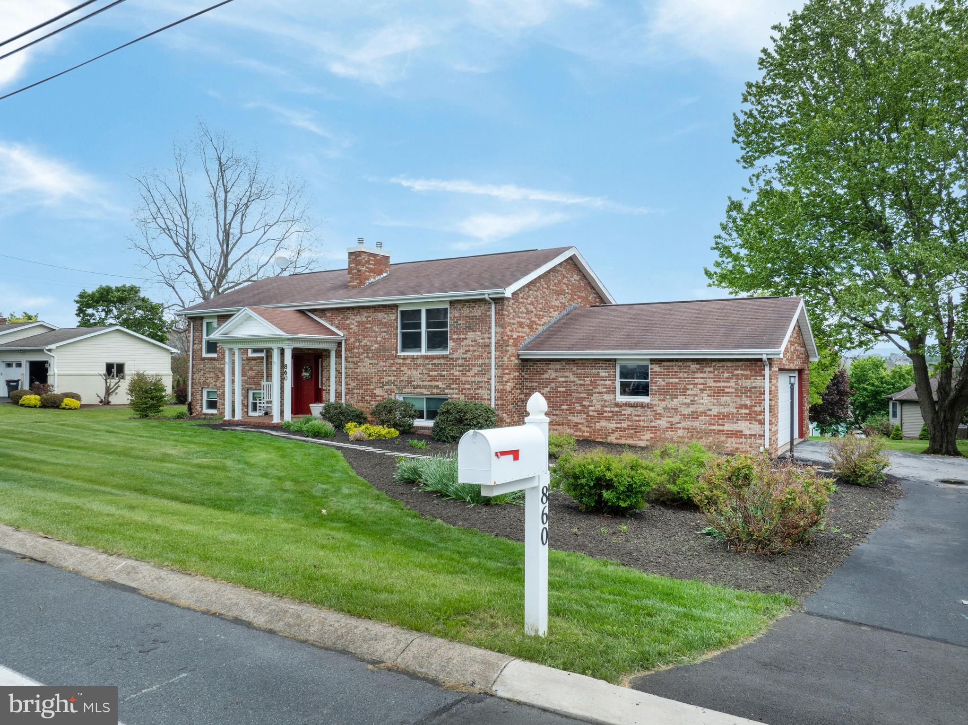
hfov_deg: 71.6
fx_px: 671
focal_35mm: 24
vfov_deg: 56.8
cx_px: 484
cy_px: 362
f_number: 7.1
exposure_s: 1/240
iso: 100
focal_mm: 12.29
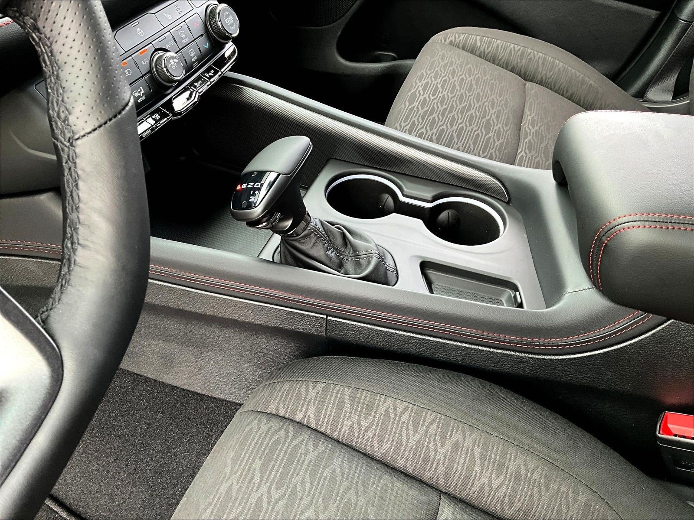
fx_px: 581
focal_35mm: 29
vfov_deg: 48.2
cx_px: 347
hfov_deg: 61.7
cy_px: 260
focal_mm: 3
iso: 64
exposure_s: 1/77
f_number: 1.8
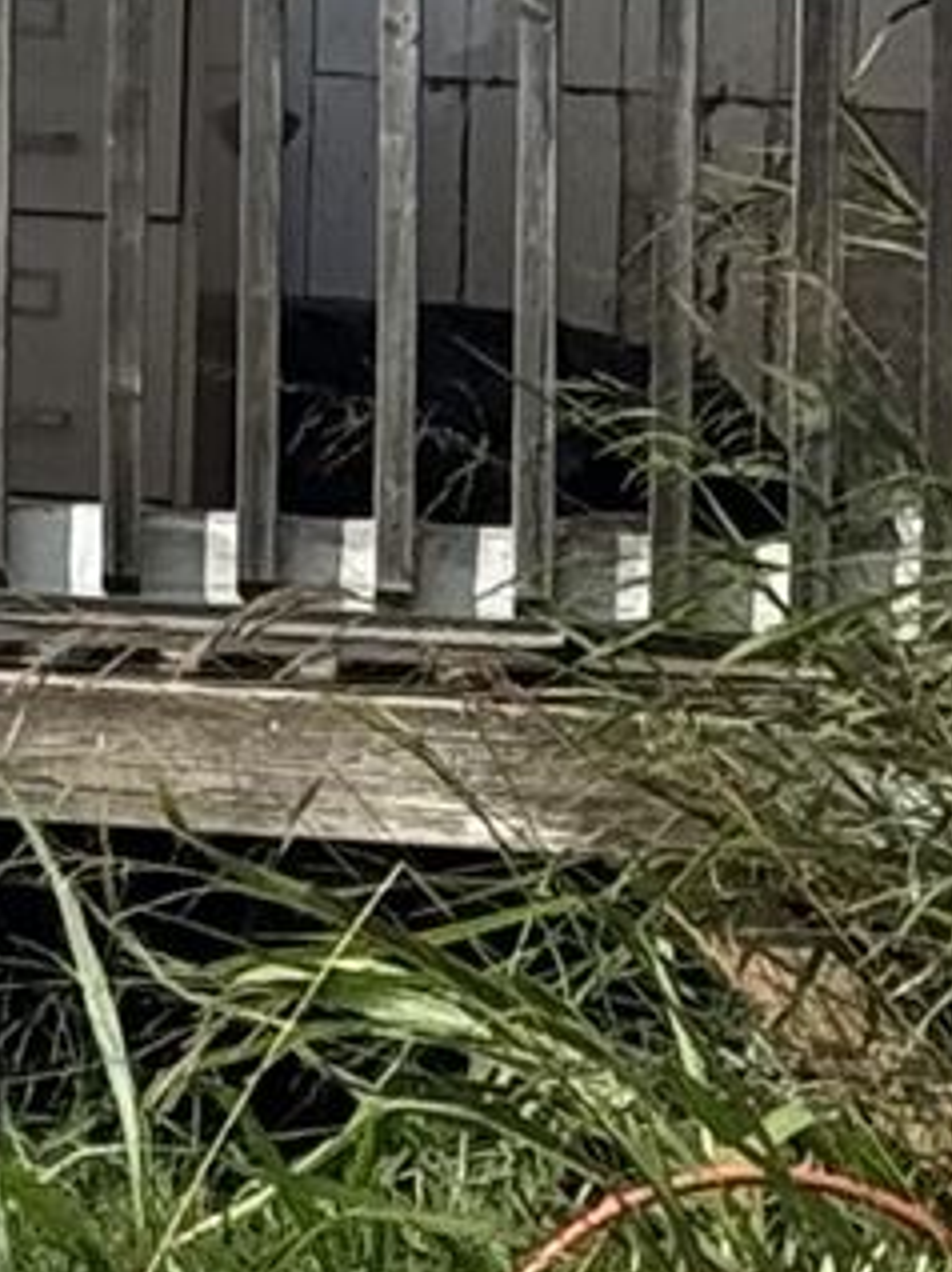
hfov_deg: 4.1
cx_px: -1812
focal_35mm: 348
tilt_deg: +0.3
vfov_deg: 5.6
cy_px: -564
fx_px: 12778
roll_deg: -1.8
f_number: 1.78
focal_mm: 6.76
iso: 64
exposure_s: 1/5376
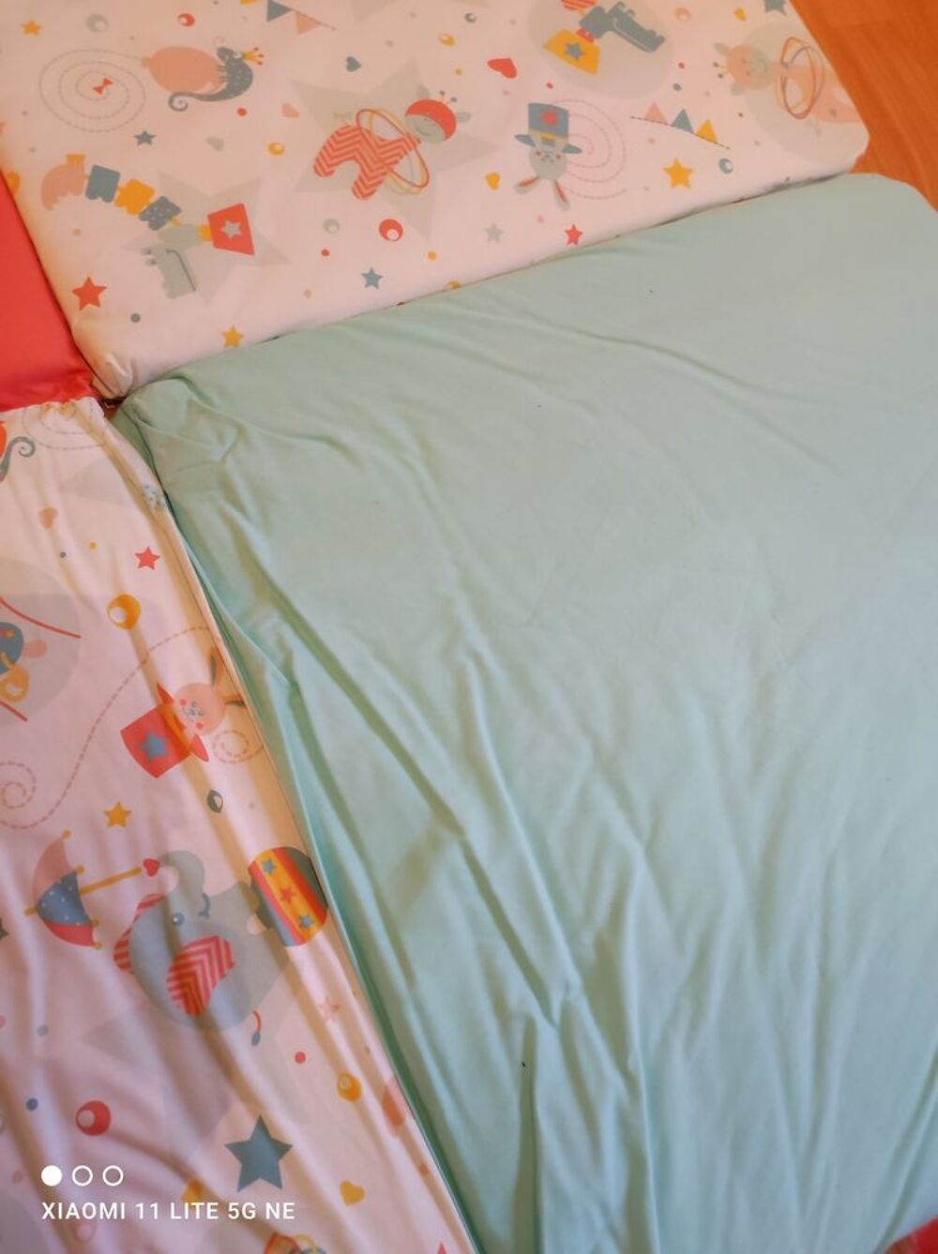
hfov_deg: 54.8
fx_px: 905
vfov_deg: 69.4
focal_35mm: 25
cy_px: 627
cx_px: 469
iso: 1403
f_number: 1.79
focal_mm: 4.7
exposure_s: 1/25
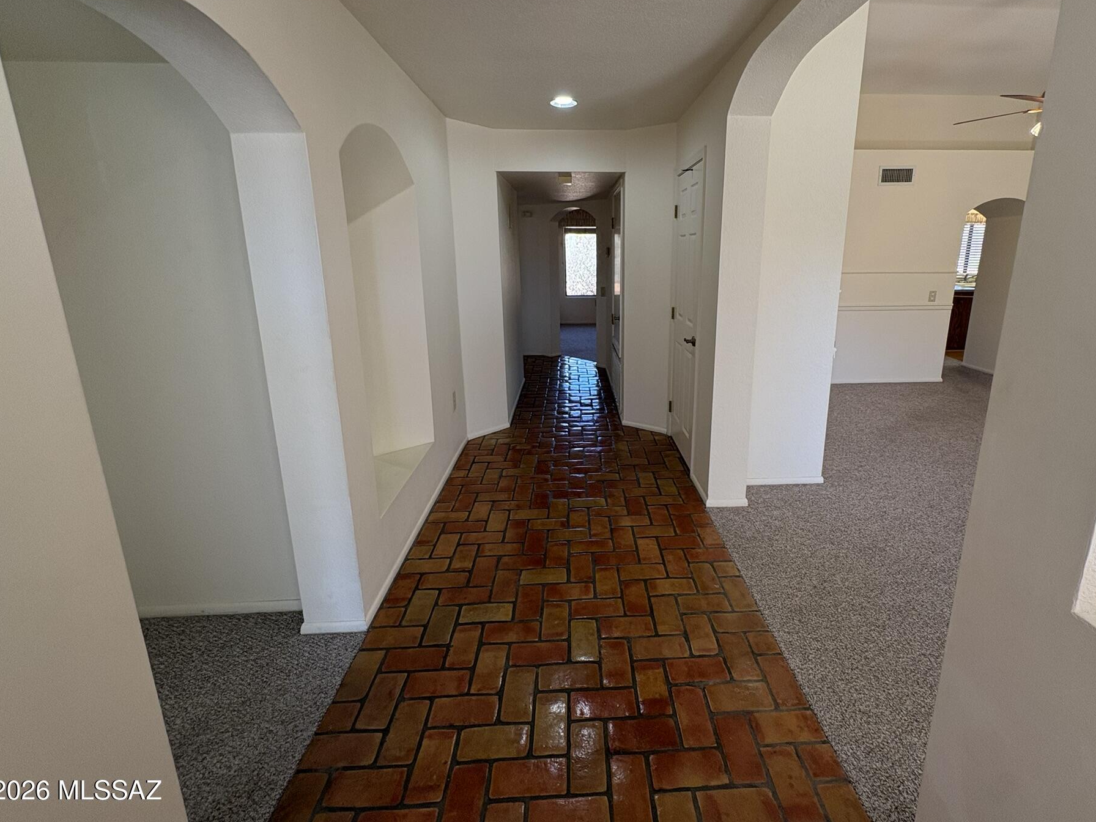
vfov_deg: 77.8
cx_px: 595
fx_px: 507
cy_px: 363
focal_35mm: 16
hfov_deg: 94.3
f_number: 2.2
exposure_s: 1/120
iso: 160
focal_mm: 2.22
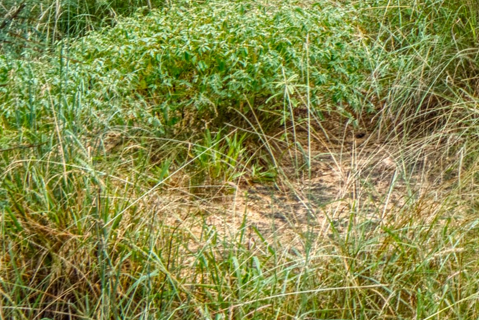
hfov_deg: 10.5
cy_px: -212
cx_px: 929
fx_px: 2410
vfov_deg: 7.4
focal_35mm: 181
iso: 100
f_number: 11
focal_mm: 35
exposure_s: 1/20
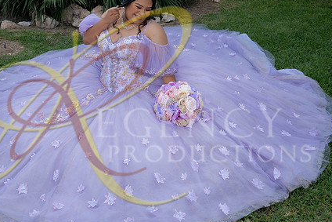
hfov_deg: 47.1
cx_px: 130
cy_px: 106
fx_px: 378
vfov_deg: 32.7
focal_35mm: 41
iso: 125
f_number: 2.8
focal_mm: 20
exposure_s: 1/1000
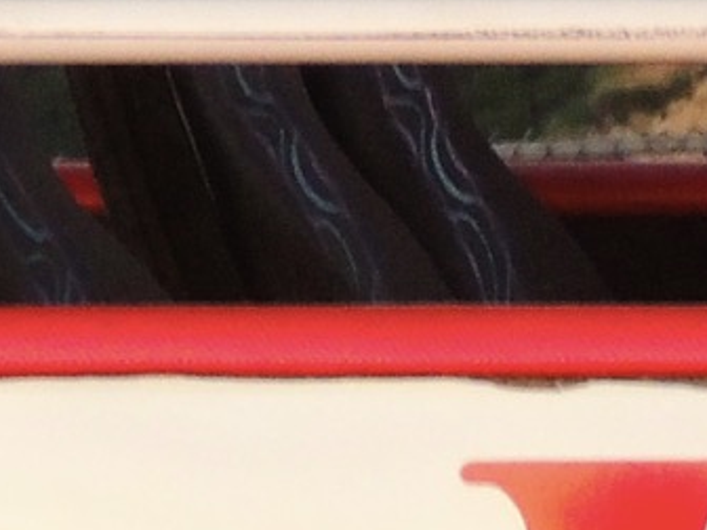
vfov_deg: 1.3
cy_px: -892
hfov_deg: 1.8
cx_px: 84
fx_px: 22752
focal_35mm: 1114
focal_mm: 30.3
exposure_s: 1/40
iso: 400
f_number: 4.5
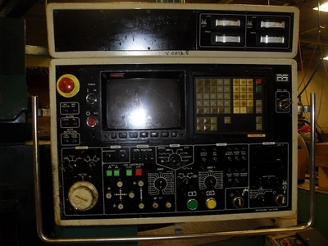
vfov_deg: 41.8
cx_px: 164
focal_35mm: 34
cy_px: 123
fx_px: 322
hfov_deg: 54.0
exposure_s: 1/45
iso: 100
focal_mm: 6.3
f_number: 2.8
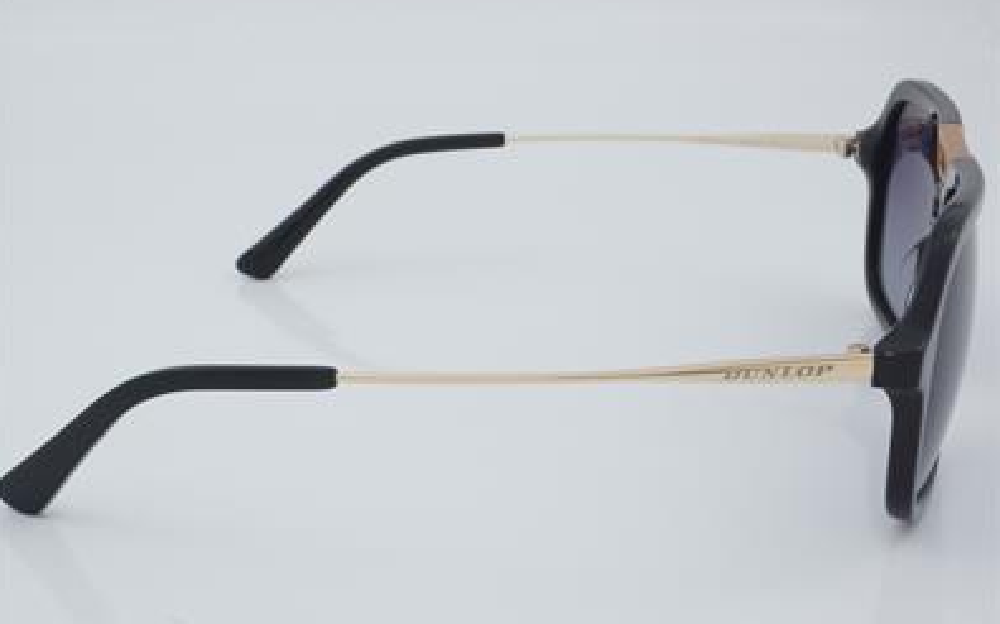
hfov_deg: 29.6
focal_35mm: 70
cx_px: 497
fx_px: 1893
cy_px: 298
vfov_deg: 18.7
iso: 100
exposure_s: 1/4
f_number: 32
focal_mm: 45
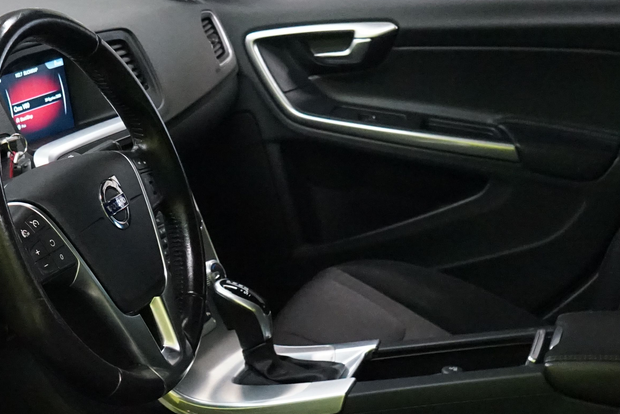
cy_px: 341
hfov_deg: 27.7
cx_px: 157
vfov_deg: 18.7
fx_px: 1240
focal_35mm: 72
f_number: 7.1
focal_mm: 28
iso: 8000
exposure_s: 1/30
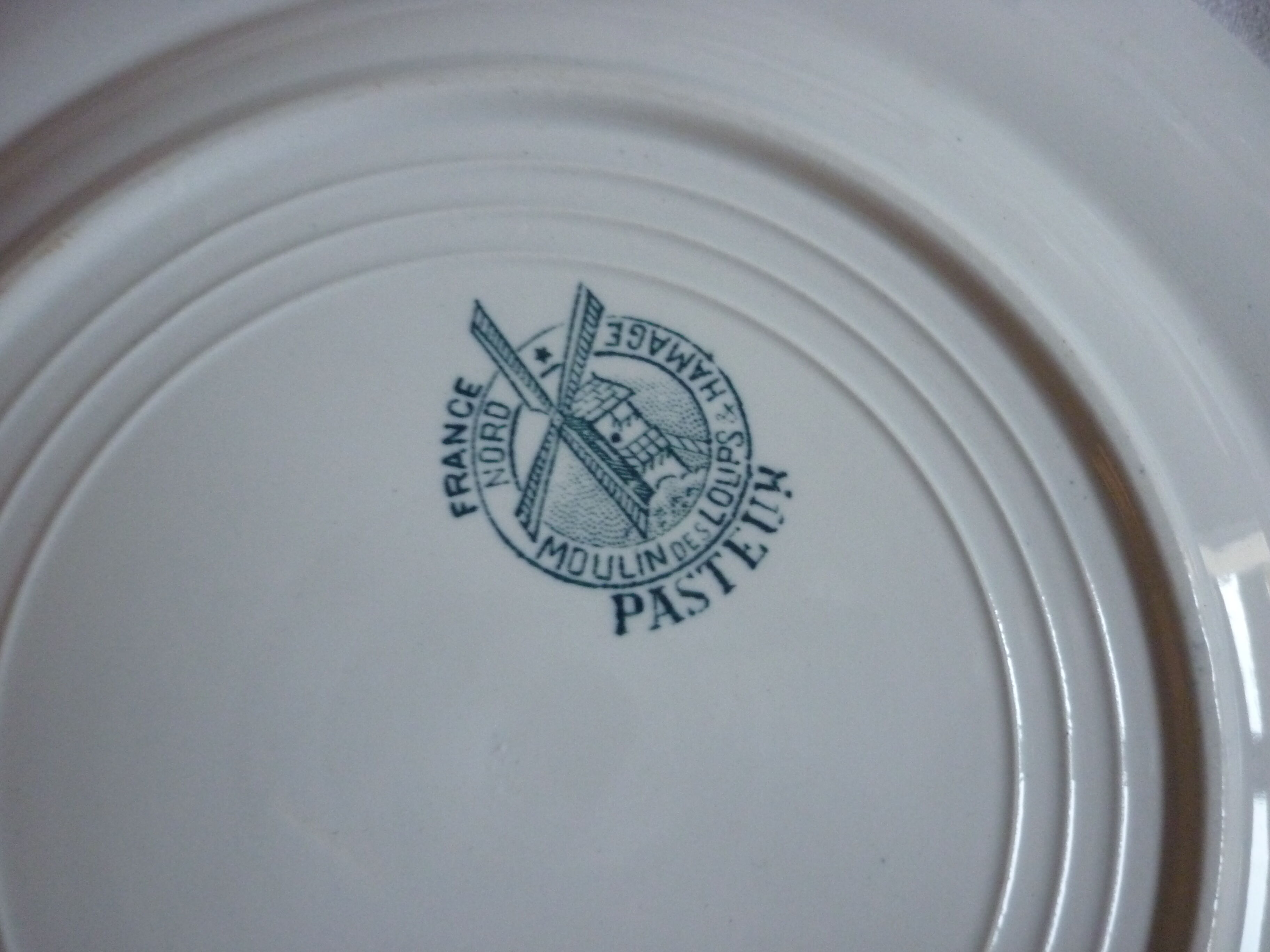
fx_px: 1211
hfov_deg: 55.4
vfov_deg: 42.9
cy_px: 476
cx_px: 635
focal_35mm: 33
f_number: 2.8
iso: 400
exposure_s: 1/30
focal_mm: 5.5
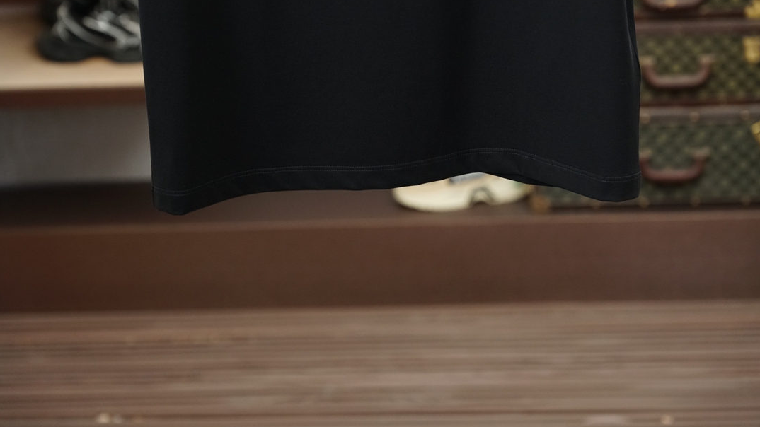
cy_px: 199
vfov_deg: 12.4
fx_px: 1975
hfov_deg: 21.8
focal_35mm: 98
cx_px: 380
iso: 1000
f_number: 3.5
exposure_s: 1/125
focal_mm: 62
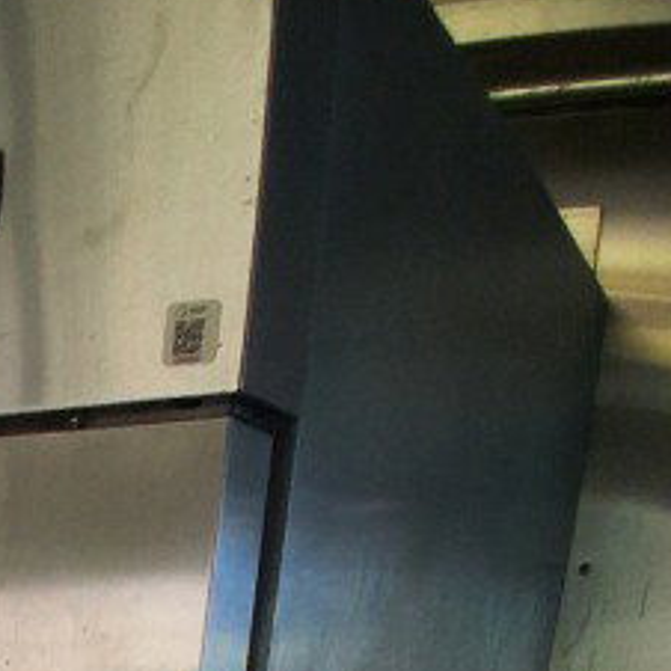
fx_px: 1184
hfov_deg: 27.8
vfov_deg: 23.5
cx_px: -131
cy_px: 1067
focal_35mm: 54
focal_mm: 1.4
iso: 125
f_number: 2.2
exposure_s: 1/40
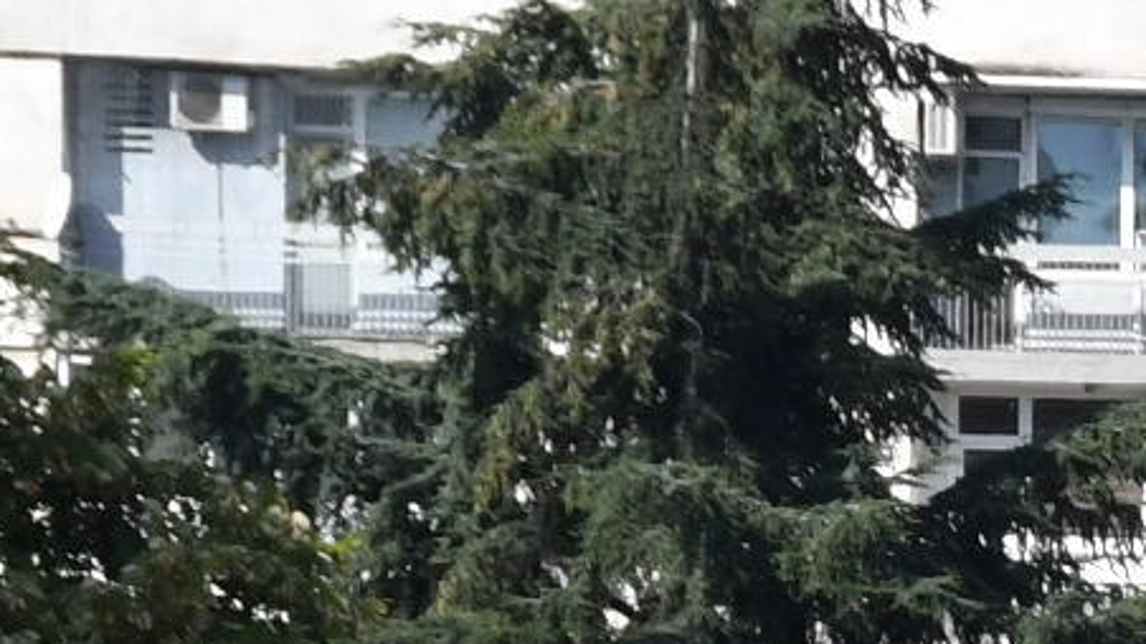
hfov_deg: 2.8
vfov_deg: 1.6
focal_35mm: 775
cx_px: 2424
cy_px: 2221
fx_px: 23545
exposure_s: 1/800
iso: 800
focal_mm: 80
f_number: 14
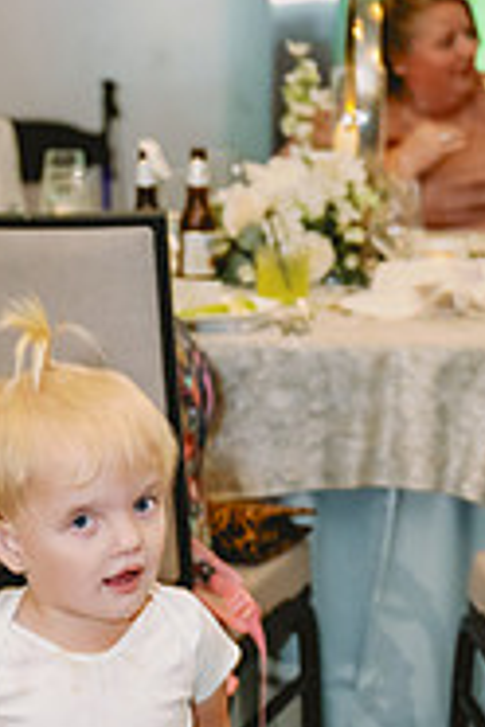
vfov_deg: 17.9
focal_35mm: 111
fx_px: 2243
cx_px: 125
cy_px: 762
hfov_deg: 12.3
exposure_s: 1/160
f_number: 2.8
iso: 2500
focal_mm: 46
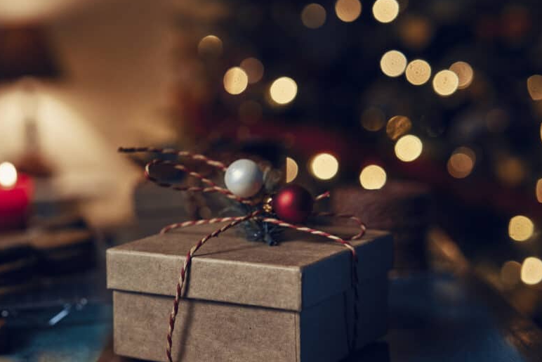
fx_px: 1099
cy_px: 187
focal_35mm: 73
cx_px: 184
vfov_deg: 18.7
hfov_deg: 27.5
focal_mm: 55
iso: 2500
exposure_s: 1/250
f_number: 3.2
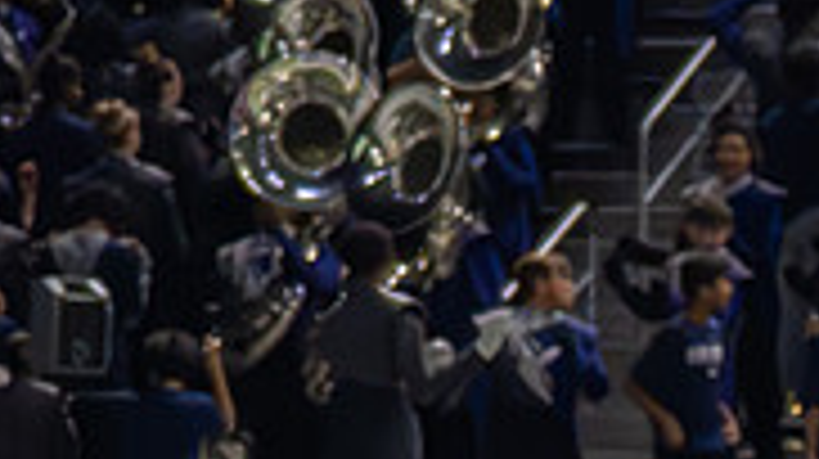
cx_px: 618
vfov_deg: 1.5
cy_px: 878
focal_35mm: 787
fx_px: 17076
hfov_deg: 2.7
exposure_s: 1/1600
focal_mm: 82
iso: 4000
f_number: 2.8
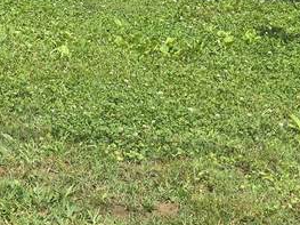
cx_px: -204
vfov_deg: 12.6
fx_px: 970
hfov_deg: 15.6
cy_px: -95
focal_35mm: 112
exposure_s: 1/591
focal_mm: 6.3
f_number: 1.7
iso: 12
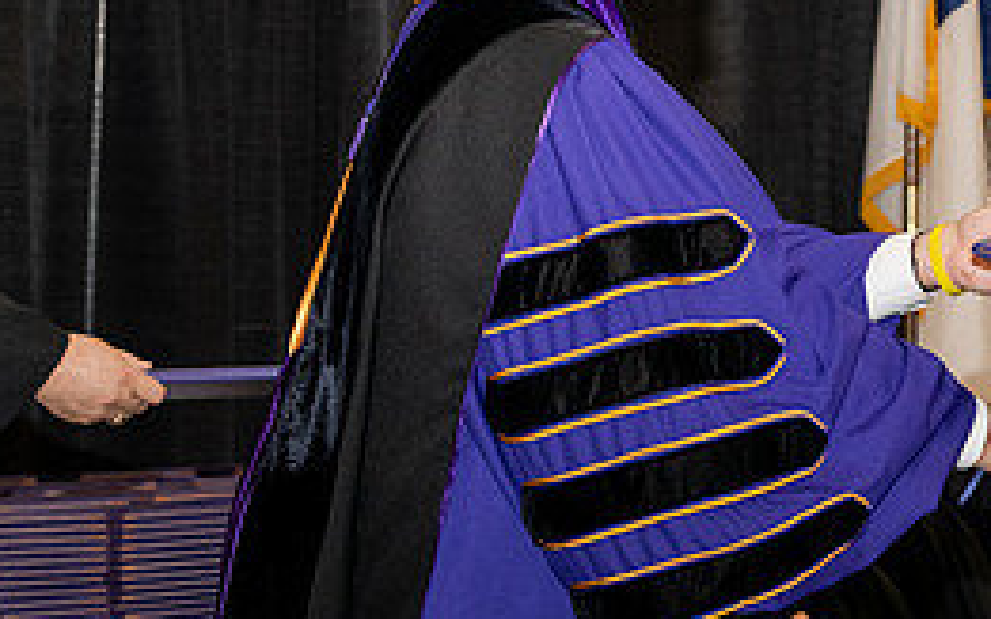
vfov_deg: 7.2
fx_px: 4887
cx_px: 1059
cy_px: 203
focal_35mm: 181
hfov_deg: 11.4
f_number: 5.6
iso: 2000
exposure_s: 1/200
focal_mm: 80
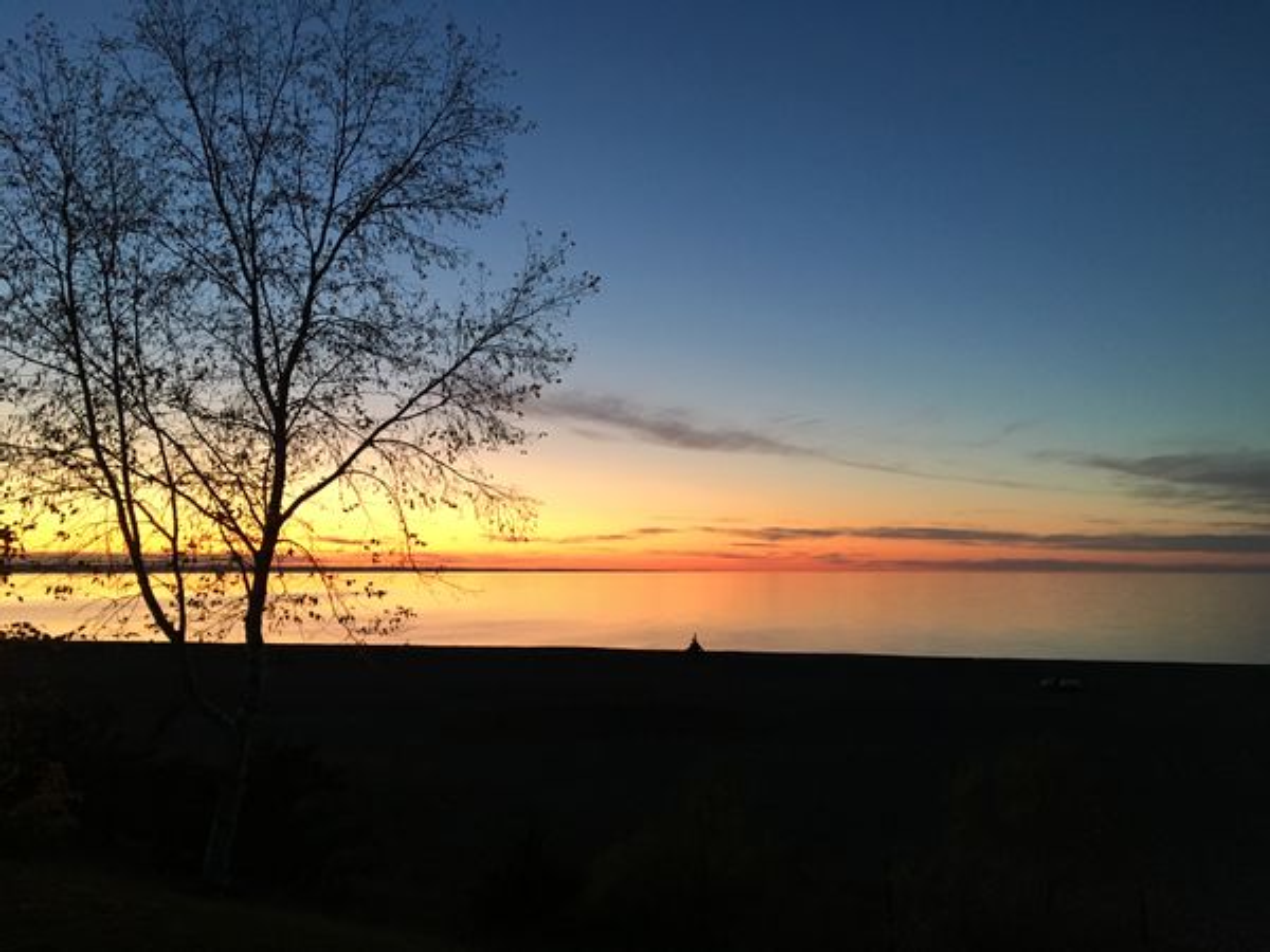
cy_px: 476
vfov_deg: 48.2
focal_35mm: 29
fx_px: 1064
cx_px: 635
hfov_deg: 61.7
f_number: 2.2
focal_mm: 4.15
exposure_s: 1/30
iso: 125
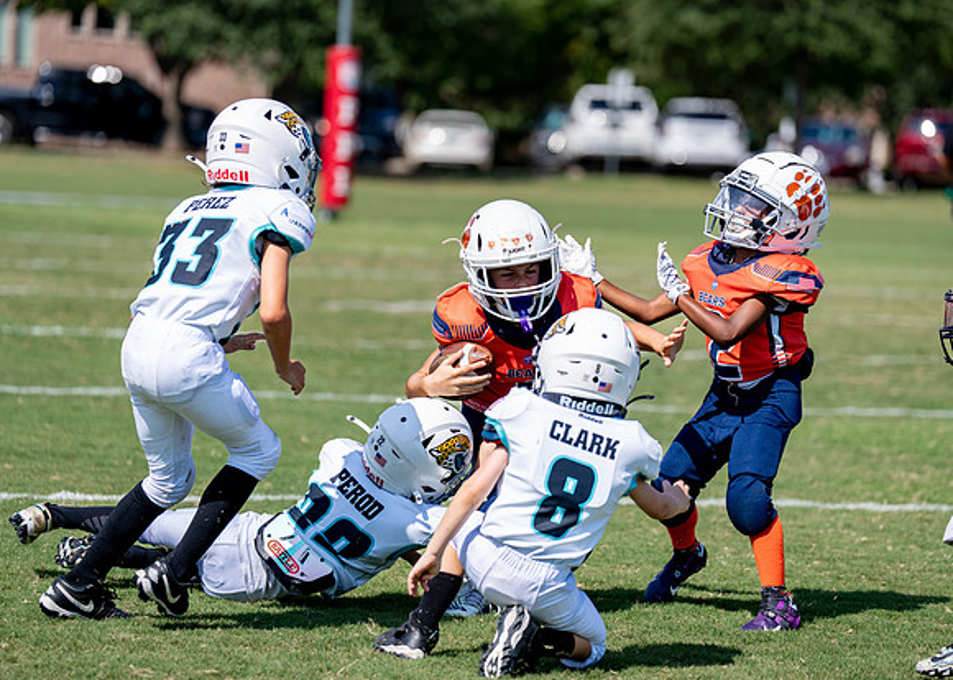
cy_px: 321
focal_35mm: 157
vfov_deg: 9.2
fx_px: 4245
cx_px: 508
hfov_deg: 12.8
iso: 125
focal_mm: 138
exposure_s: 1/2500
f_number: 2.8
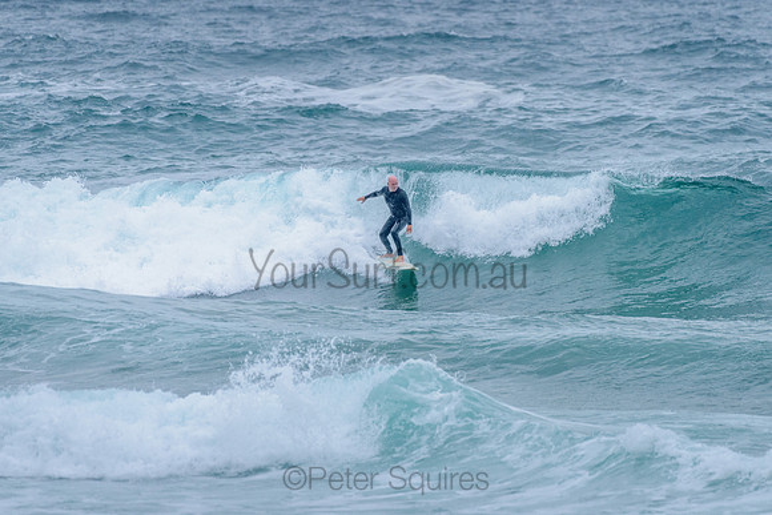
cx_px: 387
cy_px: 200
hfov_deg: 3.4
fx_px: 13143
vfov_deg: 2.2
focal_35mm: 613
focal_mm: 500
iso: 1400
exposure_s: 1/2000
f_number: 5.6
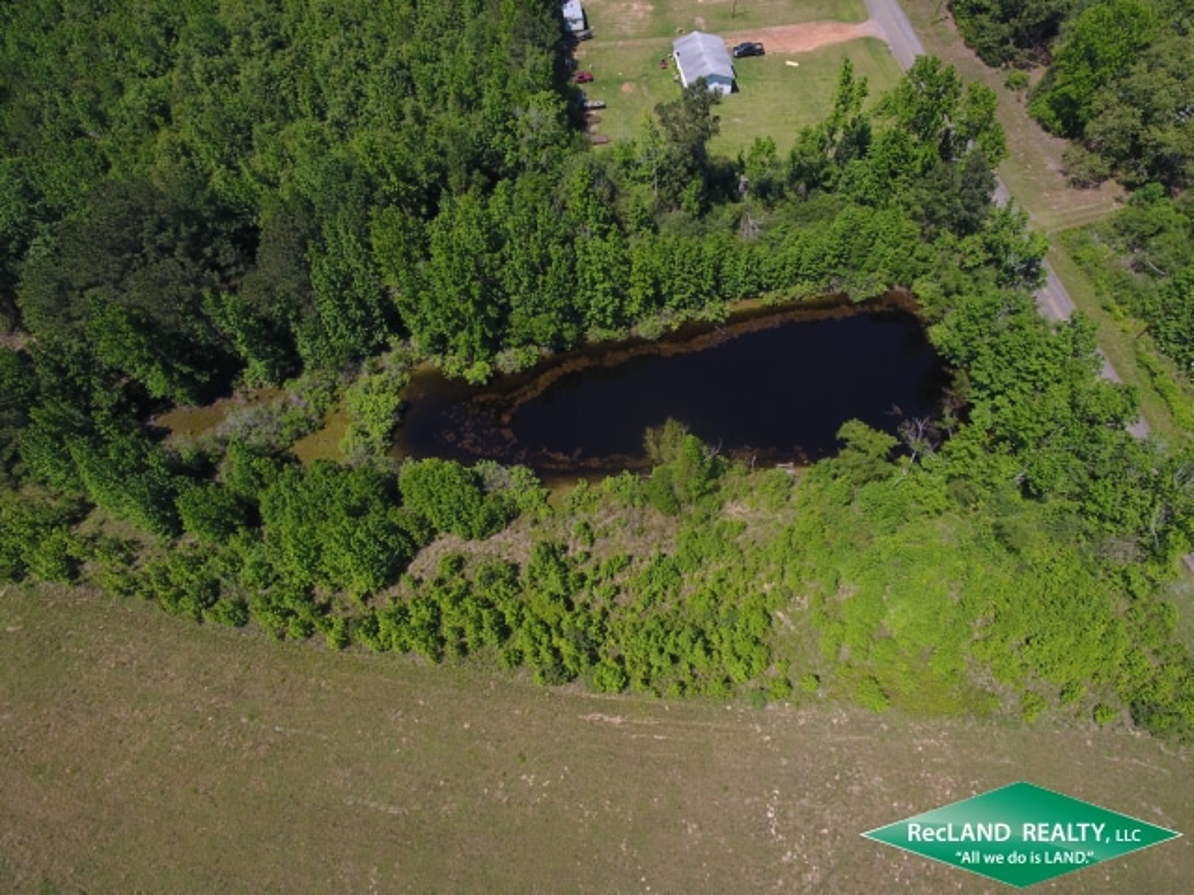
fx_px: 690
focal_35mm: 20
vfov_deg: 66.0
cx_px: 597
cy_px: 448
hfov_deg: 81.7
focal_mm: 3.61
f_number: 2.8
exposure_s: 1/626
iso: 100
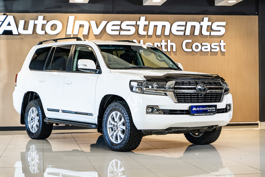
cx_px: 132
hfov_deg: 27.0
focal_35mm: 75
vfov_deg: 18.2
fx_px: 552
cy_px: 88
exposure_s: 1/125
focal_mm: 75
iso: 800
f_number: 4
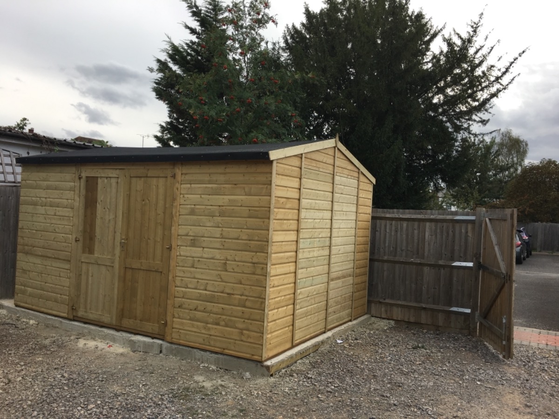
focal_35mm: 29
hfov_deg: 61.7
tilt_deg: +0.3
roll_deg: -2.5
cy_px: 210
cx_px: 280
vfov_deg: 48.2
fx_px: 468
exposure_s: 1/434
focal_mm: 4.15
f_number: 2.2
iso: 25
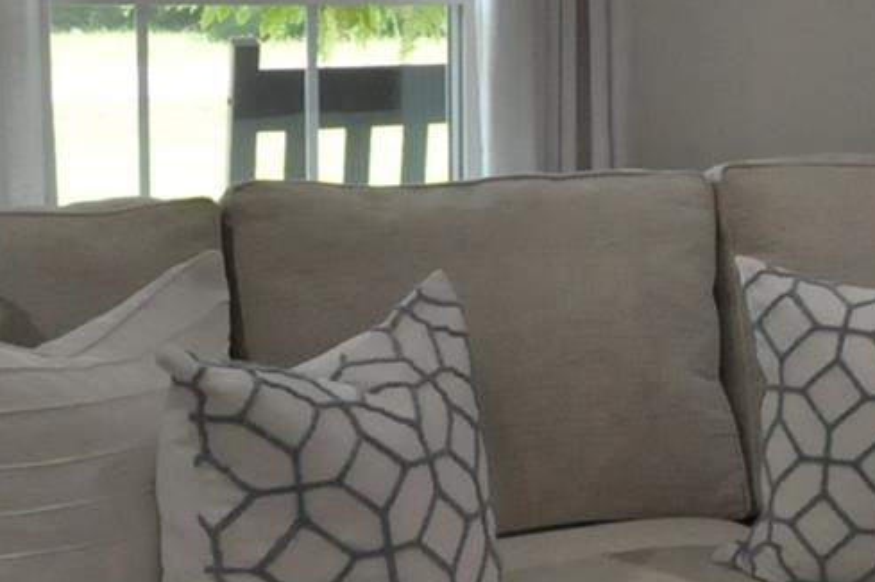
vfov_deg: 15.4
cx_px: 1329
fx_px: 2137
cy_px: 124
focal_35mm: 88
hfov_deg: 19.9
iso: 1600
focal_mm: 14
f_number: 7.1
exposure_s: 1/80
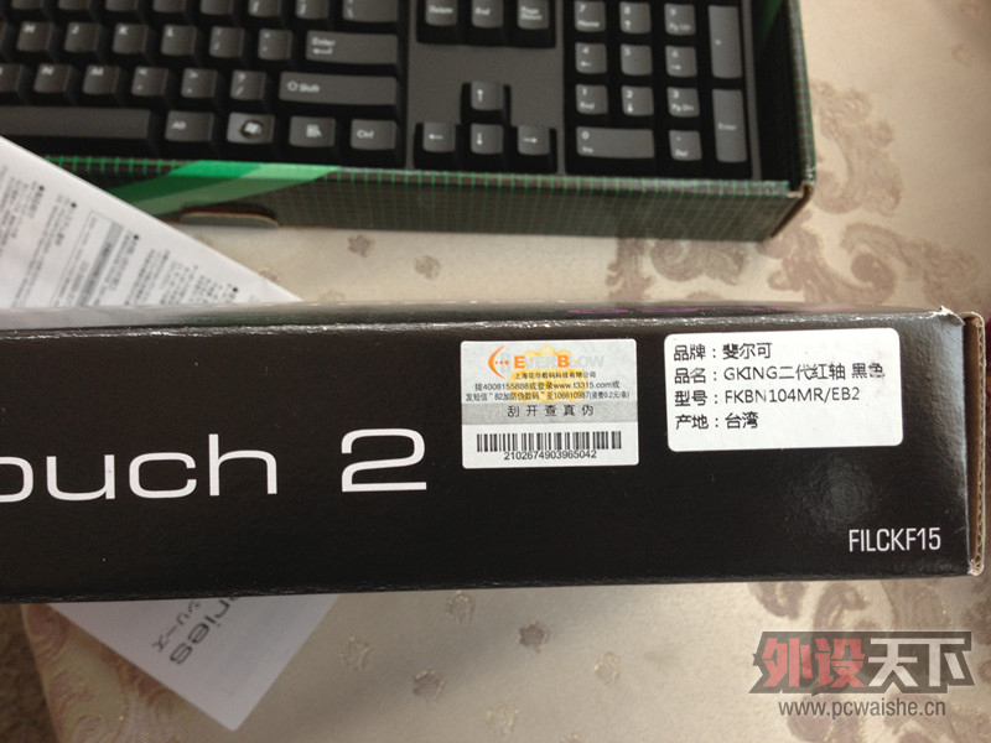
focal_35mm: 33
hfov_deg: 55.4
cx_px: 496
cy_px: 372
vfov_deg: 42.9
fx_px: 945
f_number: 2.4
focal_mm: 4.13
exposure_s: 1/20
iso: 64
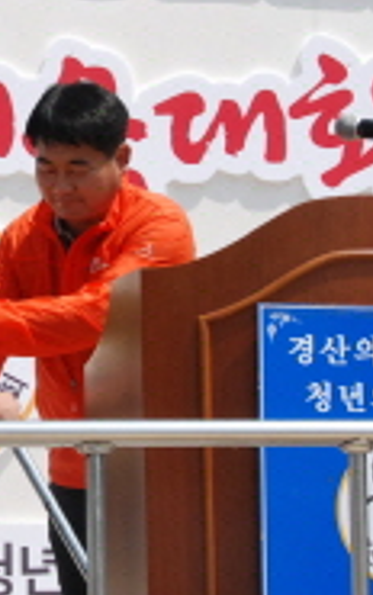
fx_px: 2677
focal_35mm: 165
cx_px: -26
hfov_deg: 7.9
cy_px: 261
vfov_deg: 12.7
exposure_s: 1/800
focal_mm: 40
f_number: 14
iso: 800
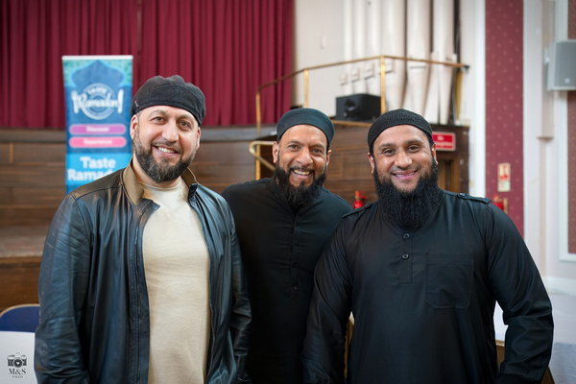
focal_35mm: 35
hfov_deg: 54.4
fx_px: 560
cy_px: 192
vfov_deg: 37.9
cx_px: 288
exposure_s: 1/40
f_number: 2.5
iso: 2000
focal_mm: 35
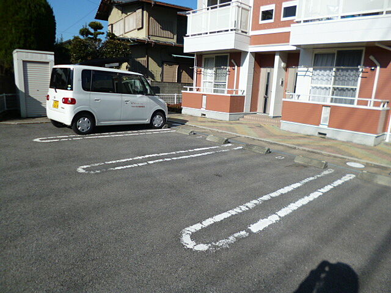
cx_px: 196
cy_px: 146
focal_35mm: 24
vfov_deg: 56.8
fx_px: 271
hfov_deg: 71.6
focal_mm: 4.3
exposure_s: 1/125
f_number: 9
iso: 100
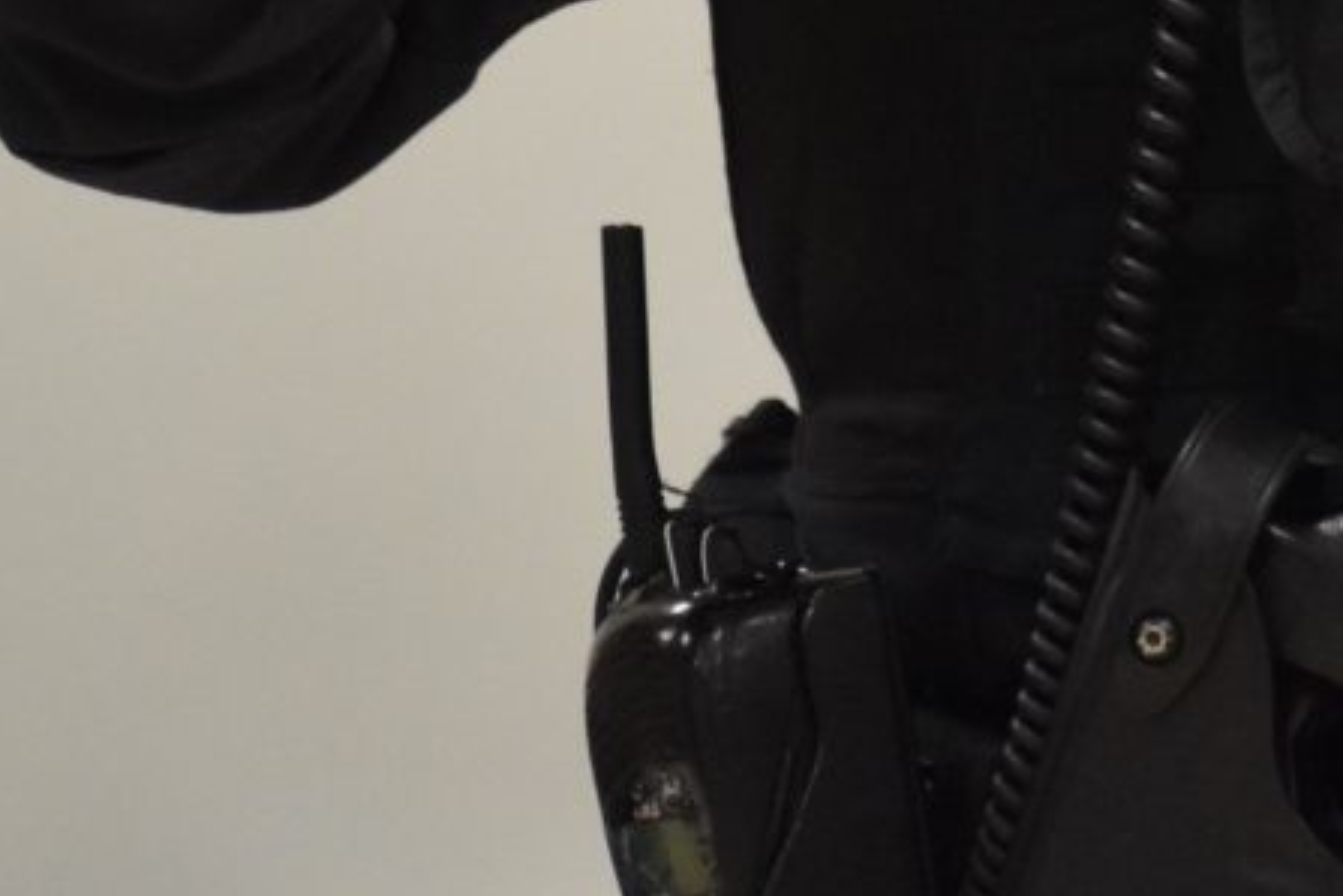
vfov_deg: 1.6
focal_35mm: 838
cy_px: -1084
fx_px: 31260
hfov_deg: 2.5
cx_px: 2064
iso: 2000
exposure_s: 1/125
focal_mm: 122
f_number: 4.8
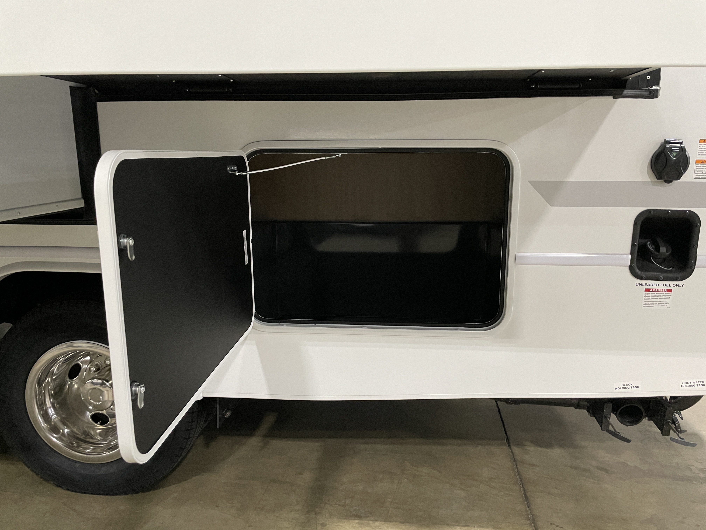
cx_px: 353
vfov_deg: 53.1
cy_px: 265
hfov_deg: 67.3
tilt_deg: -9.6
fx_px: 530
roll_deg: -0.4
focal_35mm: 26
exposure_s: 1/40
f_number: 1.6
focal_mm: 4.2
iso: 500
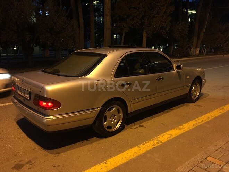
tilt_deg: -10.4
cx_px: 114
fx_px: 192
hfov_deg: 61.7
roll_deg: +0.7
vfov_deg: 48.2
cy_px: 86
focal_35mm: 29
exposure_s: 1/33
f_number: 2.2
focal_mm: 4.15
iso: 250
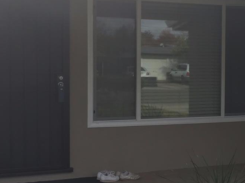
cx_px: 151
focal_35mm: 66
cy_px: 81
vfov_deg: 22.2
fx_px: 467
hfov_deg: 29.3
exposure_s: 1/938
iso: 25
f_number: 2.2
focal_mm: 4.15
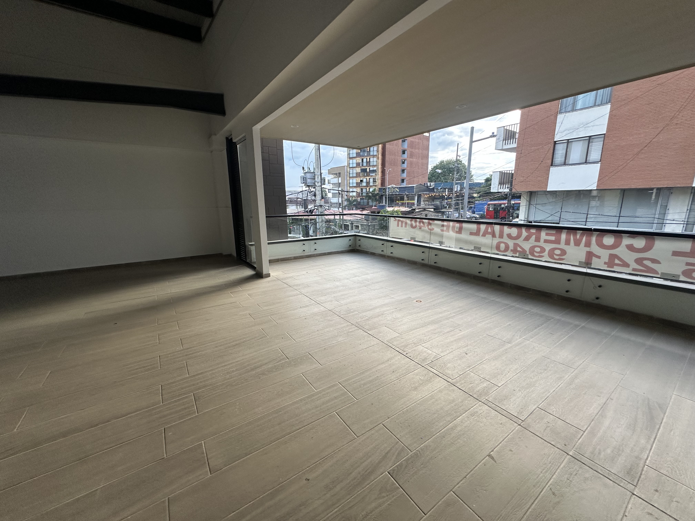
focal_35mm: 14
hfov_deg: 102.1
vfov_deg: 85.7
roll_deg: +0.2
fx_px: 281
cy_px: 260
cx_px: 348
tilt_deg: -9.3
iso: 125
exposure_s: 1/99
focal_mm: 2.22
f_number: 2.2
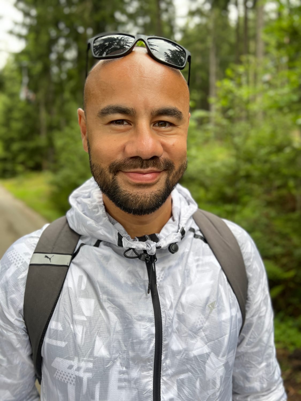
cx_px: 150
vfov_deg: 67.3
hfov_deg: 53.1
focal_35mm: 26
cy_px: 200
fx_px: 301
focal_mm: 5.7
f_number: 1.5
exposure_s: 1/325
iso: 50
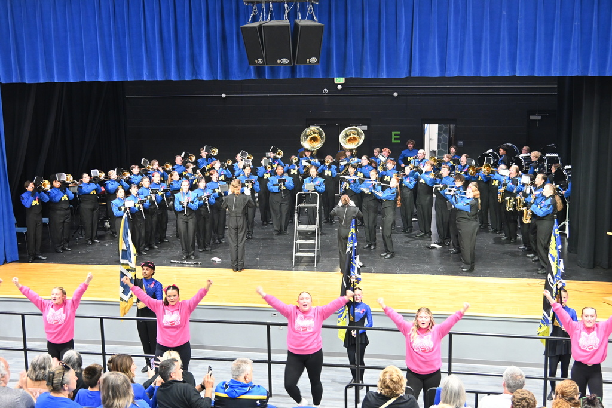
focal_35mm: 46
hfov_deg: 42.3
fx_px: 791
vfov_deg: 29.0
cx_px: 306
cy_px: 204
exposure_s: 1/50
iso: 2200
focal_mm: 31
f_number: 4.2
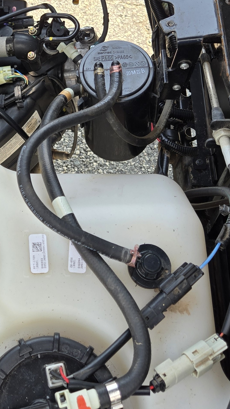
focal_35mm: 53
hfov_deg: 22.3
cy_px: 93
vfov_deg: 38.0
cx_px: 40
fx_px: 575
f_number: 1.8
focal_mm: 5.4
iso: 25
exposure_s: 1/332
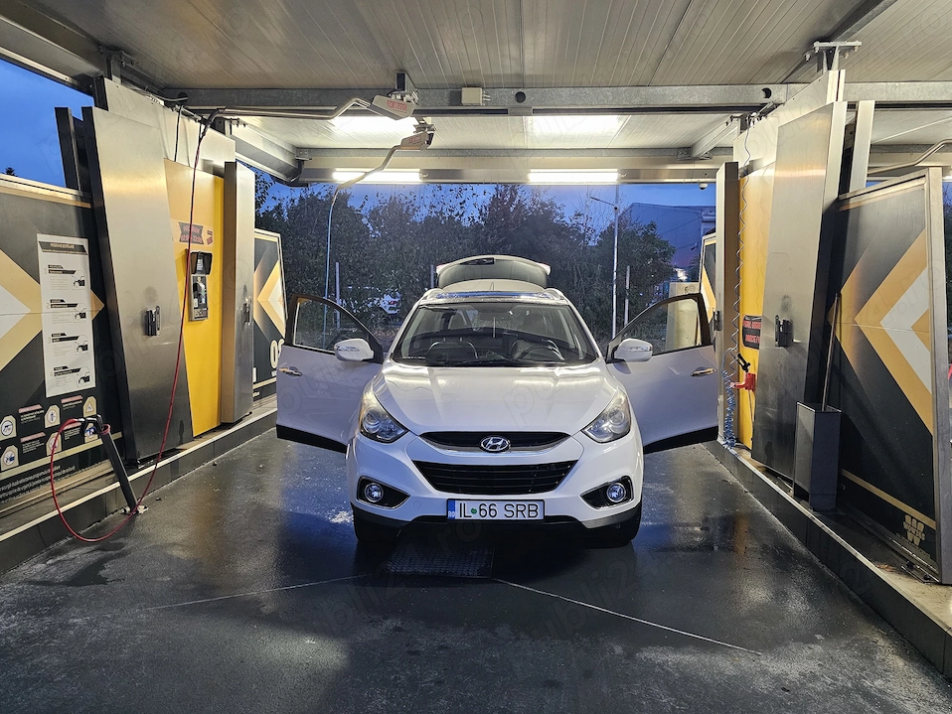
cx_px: 492
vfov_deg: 56.8
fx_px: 660
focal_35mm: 24
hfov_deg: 71.6
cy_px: 356
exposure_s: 1/100
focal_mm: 6.3
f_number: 1.7
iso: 800
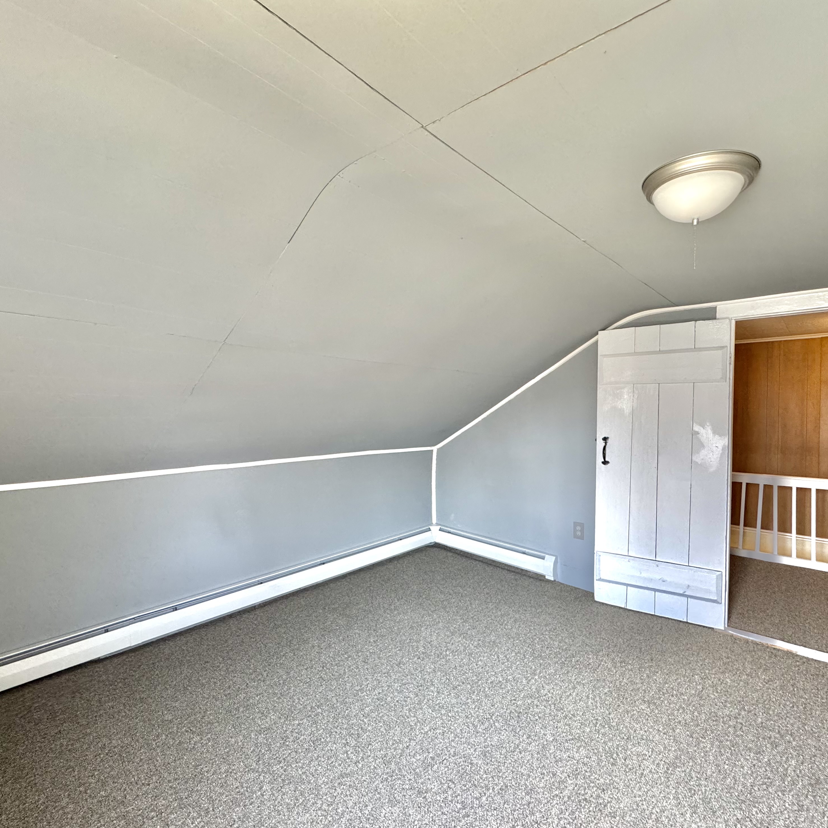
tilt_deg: -2.0
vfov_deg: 84.0
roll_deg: +0.3
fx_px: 460
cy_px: 420
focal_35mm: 17
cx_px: 431
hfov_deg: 83.9
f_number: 2.2
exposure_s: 1/99
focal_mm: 2.22
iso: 320
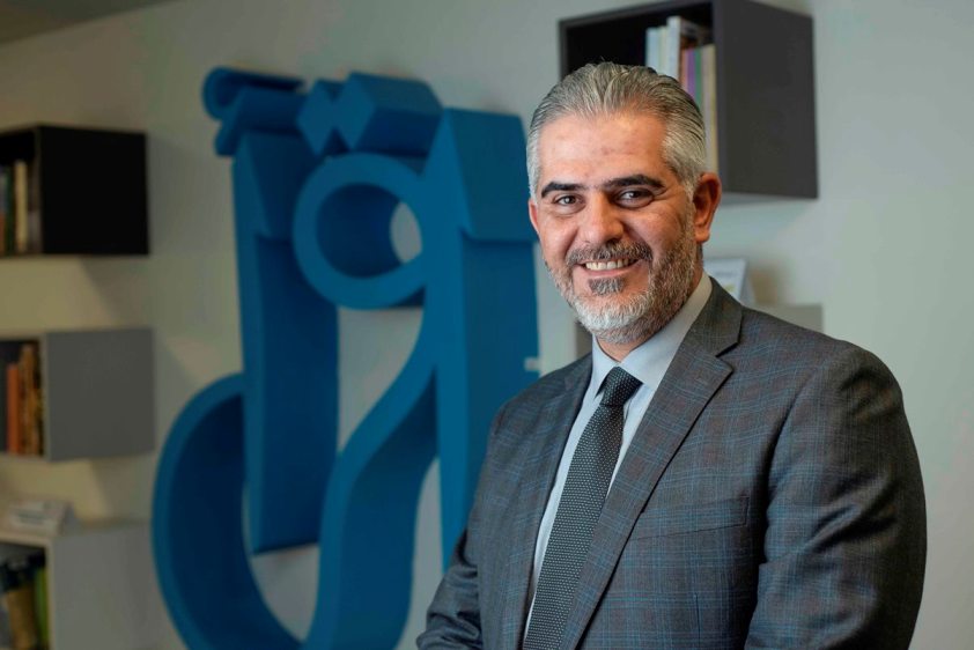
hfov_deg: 39.6
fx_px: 1353
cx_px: 487
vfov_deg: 27.0
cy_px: 325
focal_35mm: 50
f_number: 2.8
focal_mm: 50
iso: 400
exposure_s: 1/160
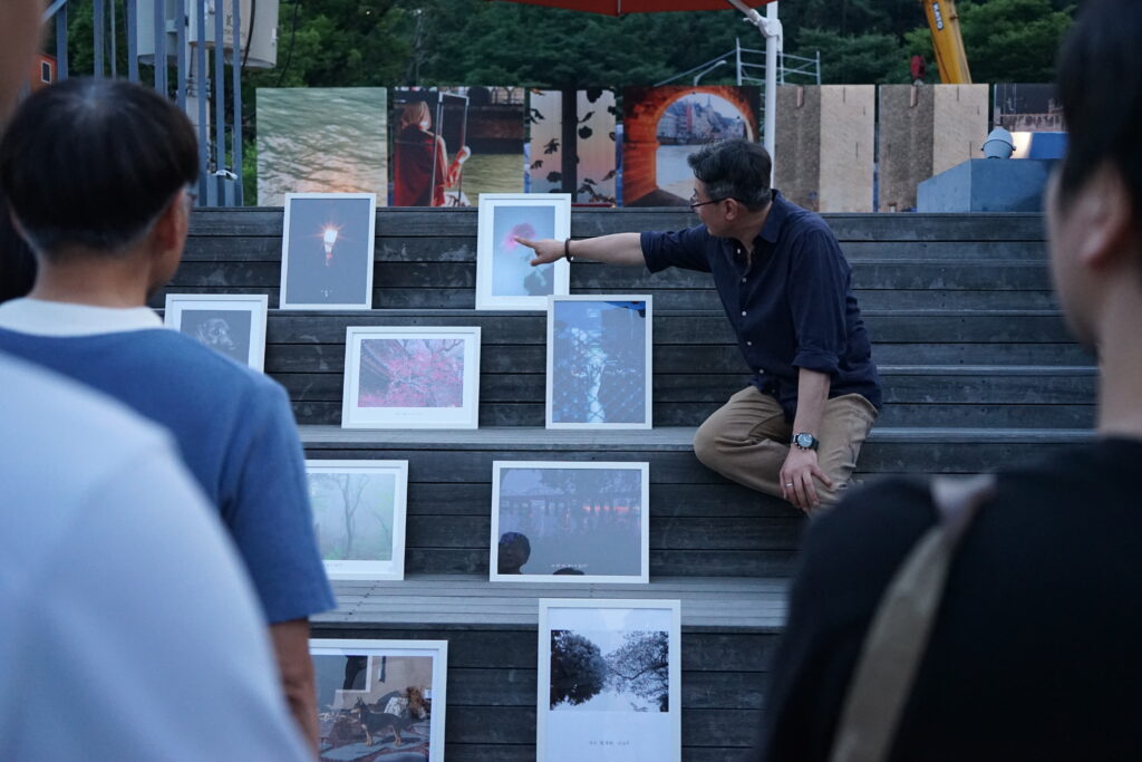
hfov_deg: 50.7
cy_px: 381
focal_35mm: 38
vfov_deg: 35.1
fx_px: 1206
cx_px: 571
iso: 4000
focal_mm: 38
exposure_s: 1/160
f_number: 4
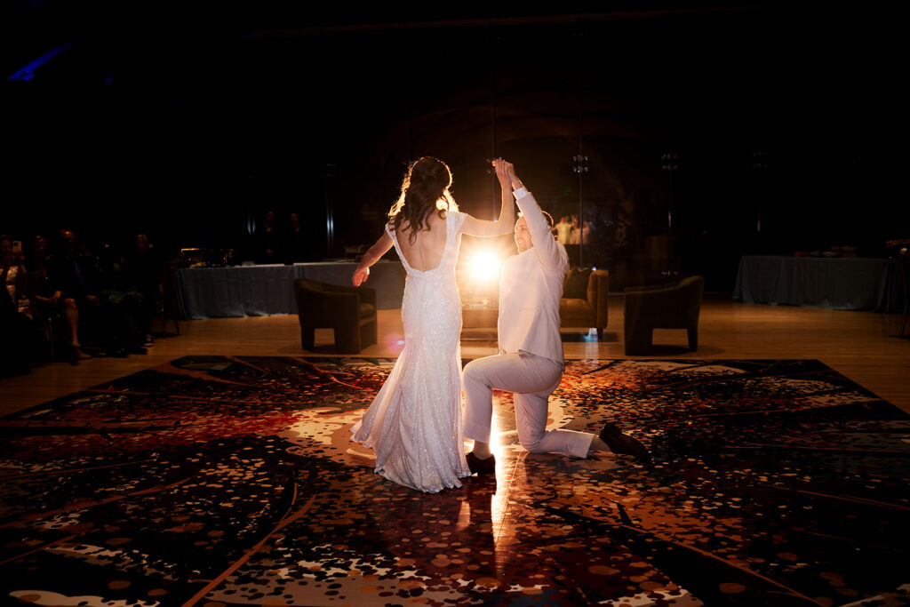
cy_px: 304
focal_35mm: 35
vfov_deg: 37.9
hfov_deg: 54.4
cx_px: 455
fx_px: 885
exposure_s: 1/100
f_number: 2.8
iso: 640
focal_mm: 35
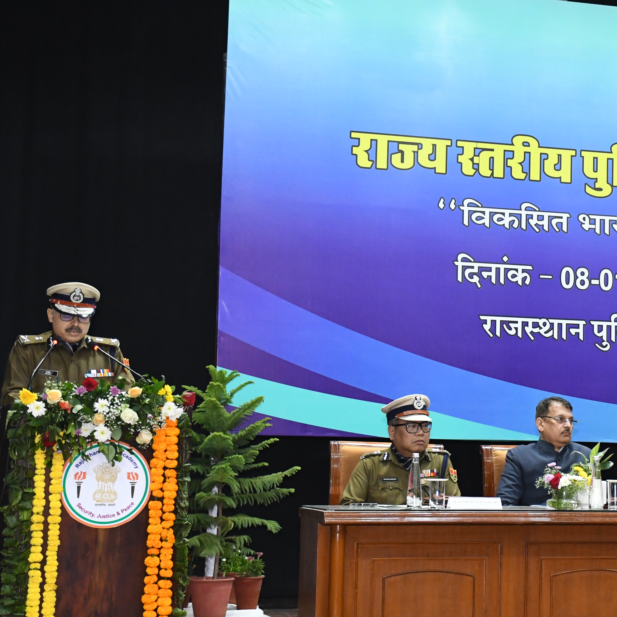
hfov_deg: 22.3
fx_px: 1533
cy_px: 298
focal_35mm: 76
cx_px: 536
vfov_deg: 22.8
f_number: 5
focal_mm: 32
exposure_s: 1/125
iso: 3200
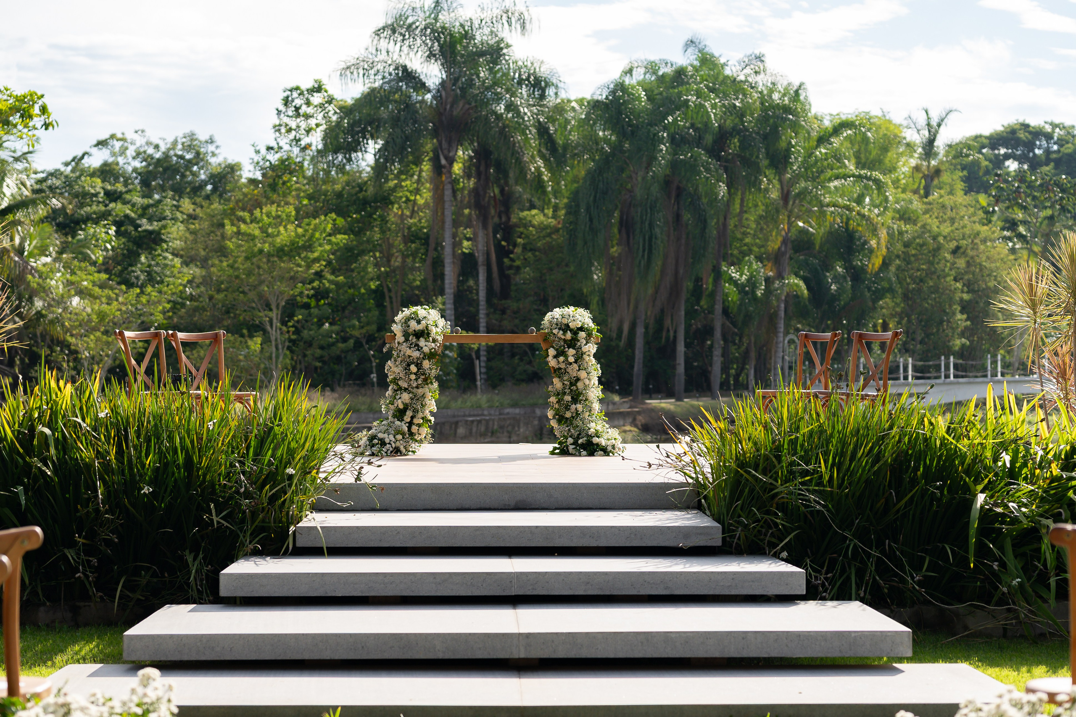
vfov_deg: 17.9
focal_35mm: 76
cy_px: 359
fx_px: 2278
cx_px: 542
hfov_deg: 26.6
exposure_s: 1/2000
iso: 80
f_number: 2.5
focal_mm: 50
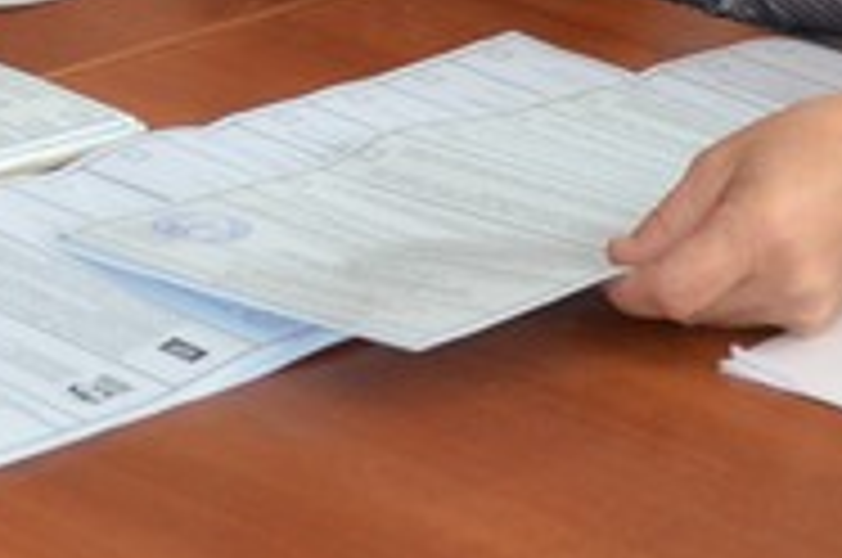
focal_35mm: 189
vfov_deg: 7.1
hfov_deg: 10.6
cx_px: -329
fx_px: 4413
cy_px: -428
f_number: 4
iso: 560
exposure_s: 1/60
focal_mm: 26
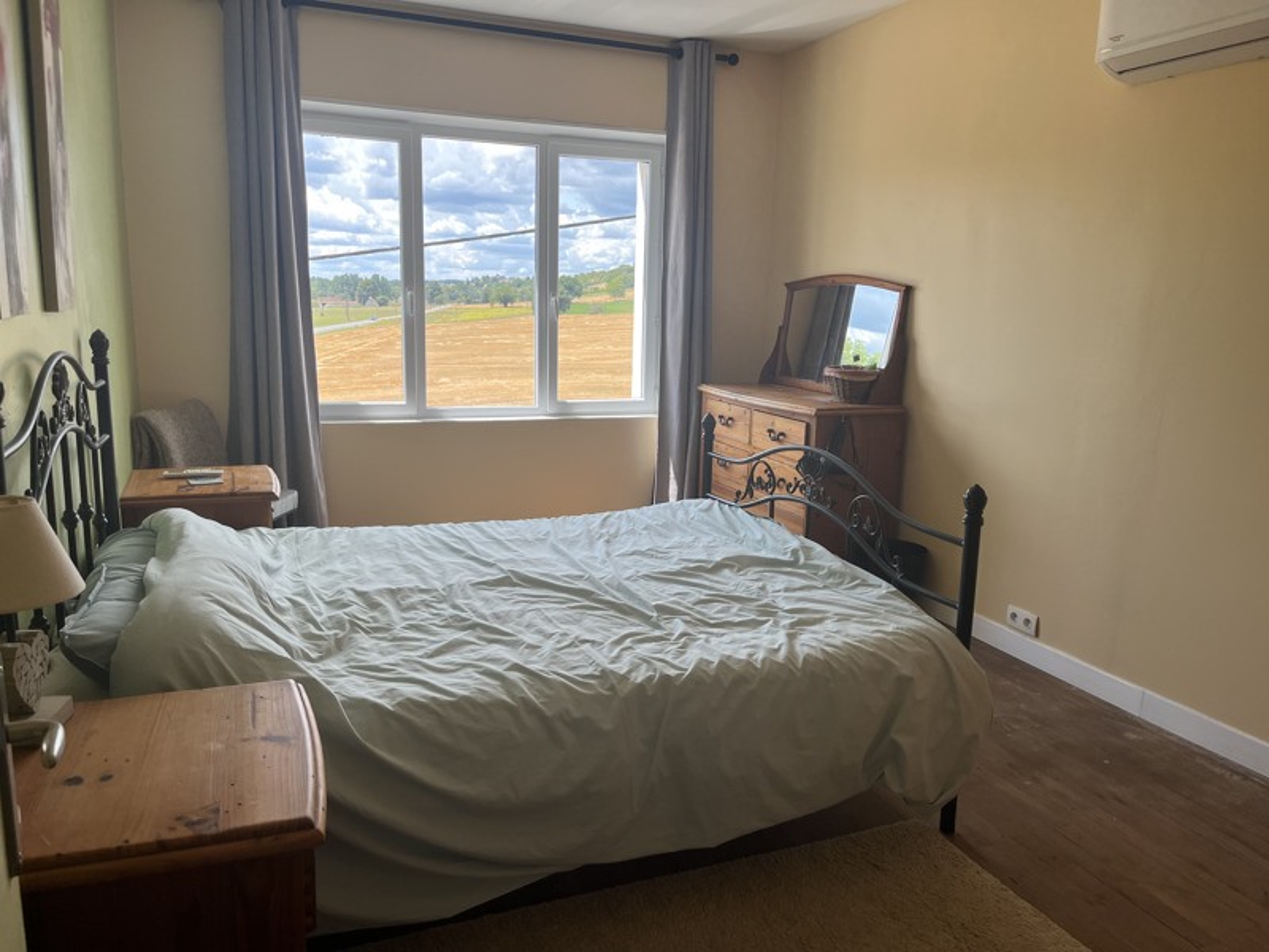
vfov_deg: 53.1
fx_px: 953
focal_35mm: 26
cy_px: 476
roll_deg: -0.9
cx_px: 634
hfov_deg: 67.3
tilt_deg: -10.7
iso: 50
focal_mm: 5.1
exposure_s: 1/428
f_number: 1.6
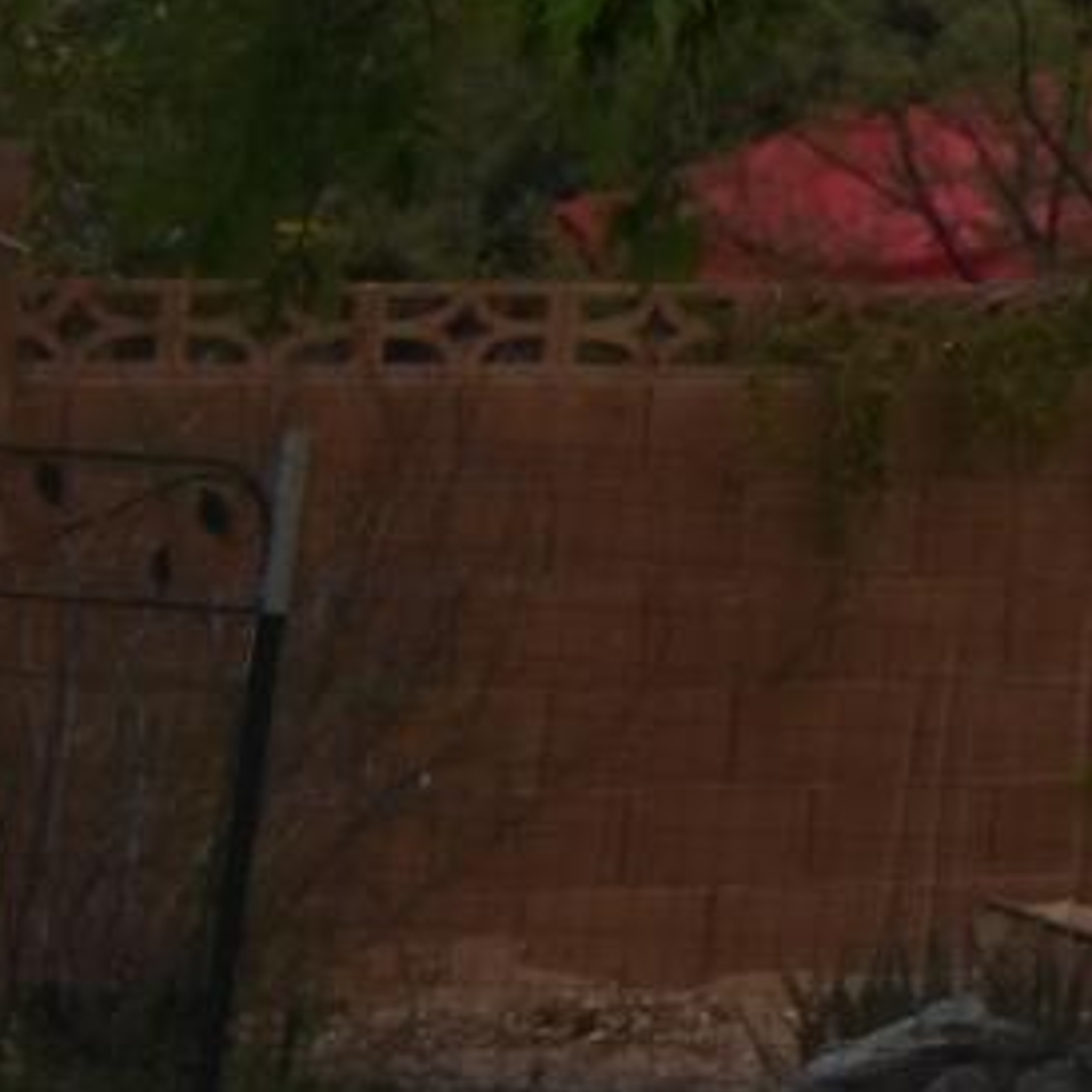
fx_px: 8958
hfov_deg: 5.2
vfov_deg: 6.5
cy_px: -1857
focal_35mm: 251
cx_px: 5867
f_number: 3.5
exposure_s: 1/125
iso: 200
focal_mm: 18
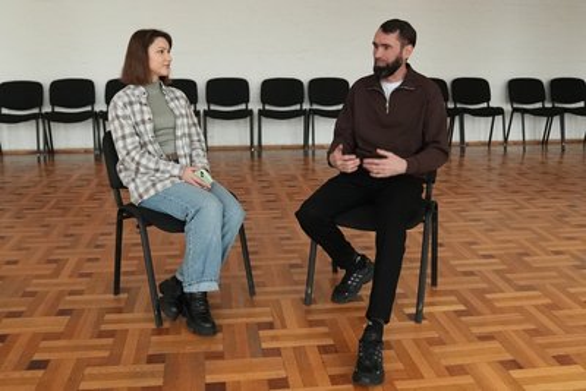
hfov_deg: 71.5
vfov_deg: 51.3
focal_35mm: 25
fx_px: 407
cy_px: 196
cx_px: 293
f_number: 2.8
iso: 12800
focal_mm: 25
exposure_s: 1/200
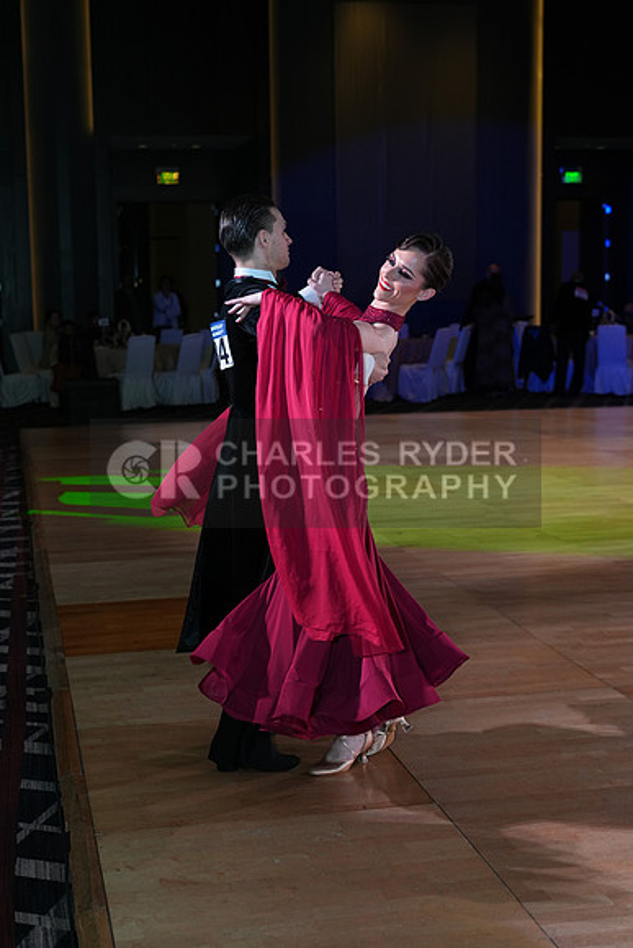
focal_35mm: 51
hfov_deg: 26.5
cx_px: 316
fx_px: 1344
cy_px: 474
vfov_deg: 38.9
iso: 1000
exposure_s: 1/250
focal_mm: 51
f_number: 4
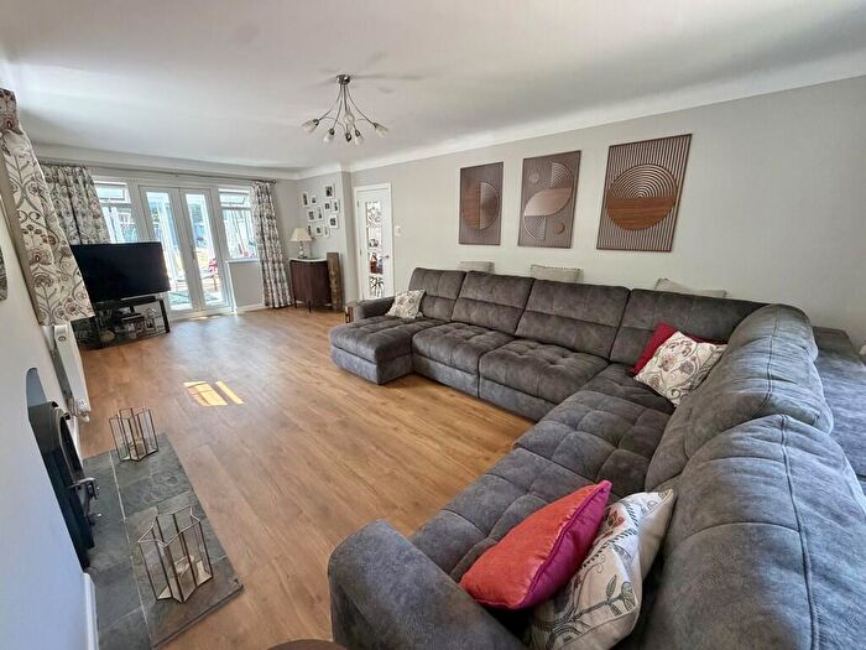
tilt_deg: -16.1
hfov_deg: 102.1
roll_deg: +1.2
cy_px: 325
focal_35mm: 14
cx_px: 433
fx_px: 350
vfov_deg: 85.7
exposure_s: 1/121
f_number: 2.2
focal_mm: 2.22
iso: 250
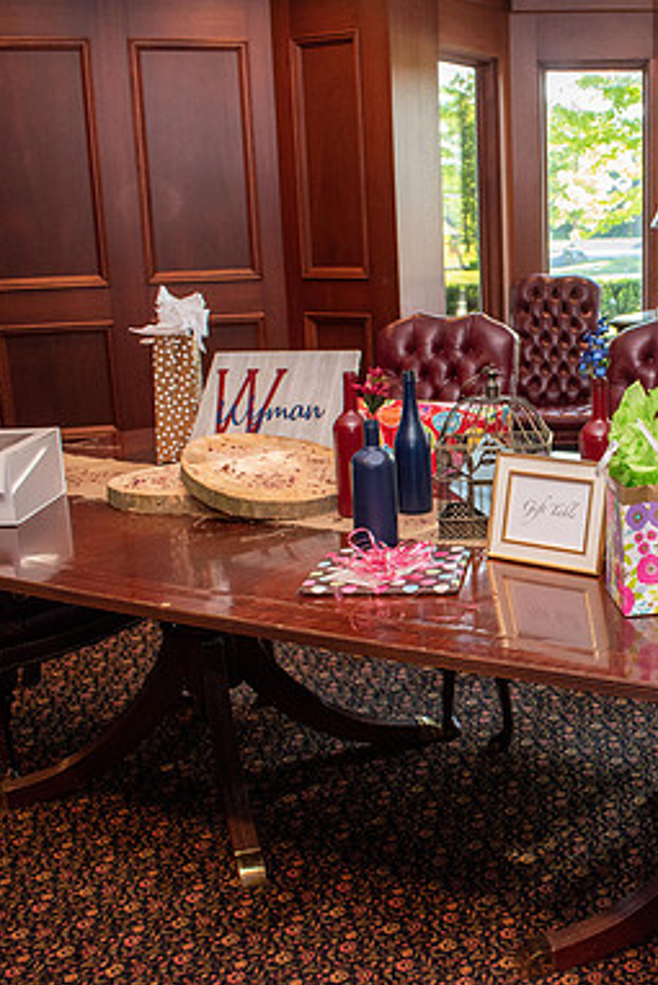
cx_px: 573
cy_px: 494
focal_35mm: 41
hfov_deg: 31.4
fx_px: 1123
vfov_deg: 47.4
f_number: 4.5
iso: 800
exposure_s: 1/80
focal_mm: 18
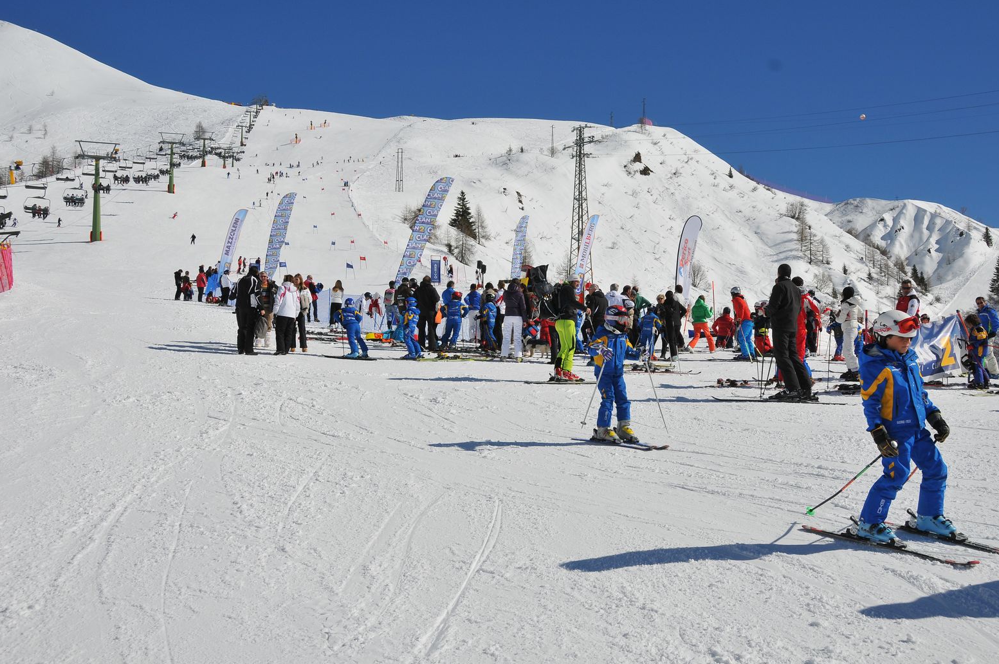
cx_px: 513
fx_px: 942
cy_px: 330
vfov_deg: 38.8
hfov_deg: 55.8
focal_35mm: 34
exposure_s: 1/1250
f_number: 9
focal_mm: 22
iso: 200
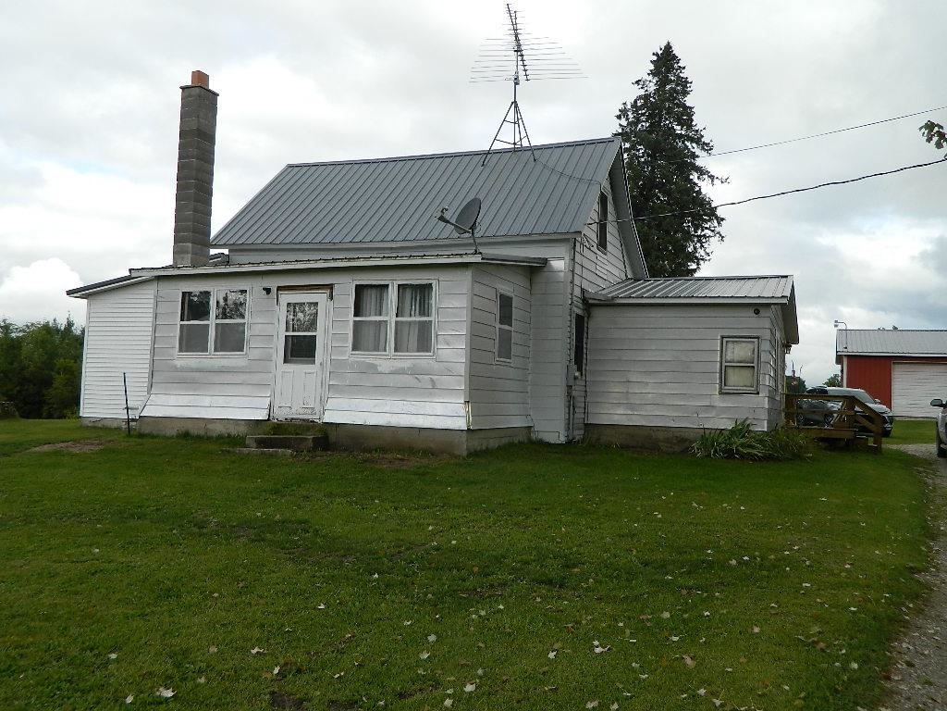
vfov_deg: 45.4
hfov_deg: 58.4
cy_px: 356
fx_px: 848
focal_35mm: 31
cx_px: 474
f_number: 3.2
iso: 80
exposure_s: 1/500
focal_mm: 5.6
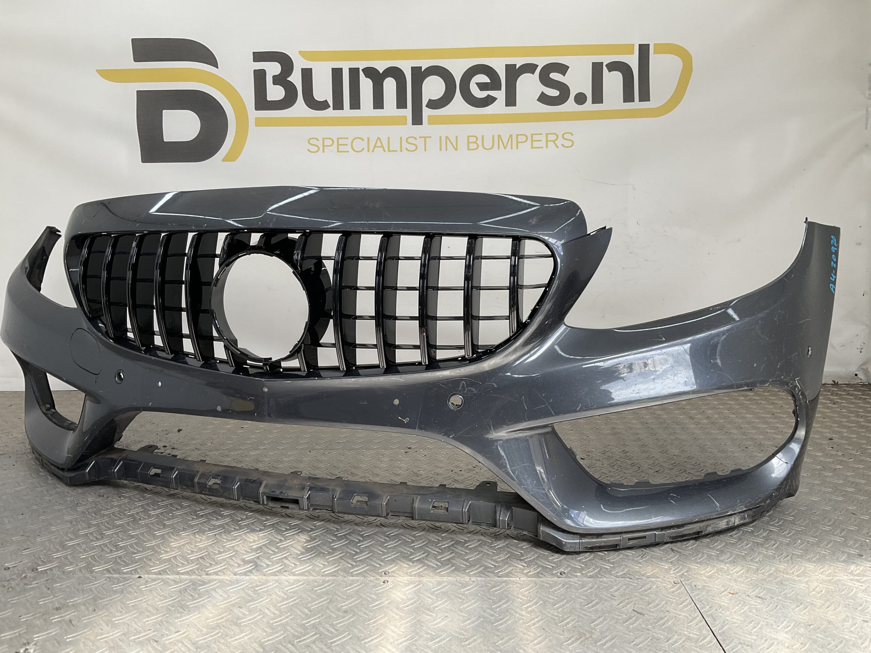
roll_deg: -0.6
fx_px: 730
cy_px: 326
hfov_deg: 61.7
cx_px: 436
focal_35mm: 29
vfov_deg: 48.2
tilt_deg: -10.3
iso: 16
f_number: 1.8
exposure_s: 1/289
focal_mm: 3
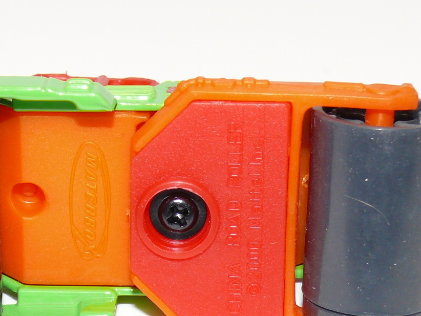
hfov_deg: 13.7
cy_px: 197
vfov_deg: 10.3
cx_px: 127
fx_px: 1752
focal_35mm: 144
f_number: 4
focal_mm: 11.2
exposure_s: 1/30
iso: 100
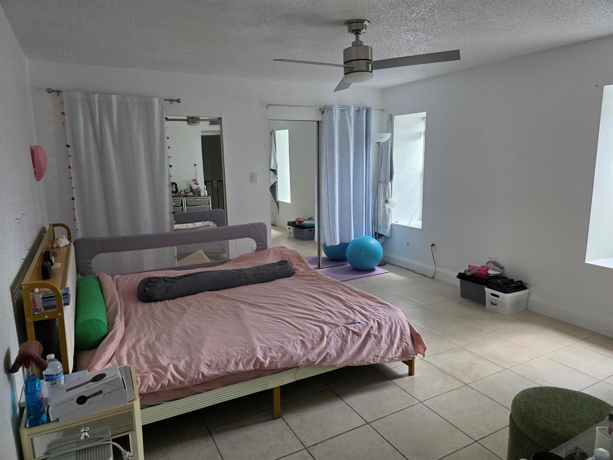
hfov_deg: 73.9
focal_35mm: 23
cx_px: 306
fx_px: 407
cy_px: 230
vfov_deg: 58.9
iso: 160
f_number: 1.7
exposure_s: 1/180
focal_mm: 6.3
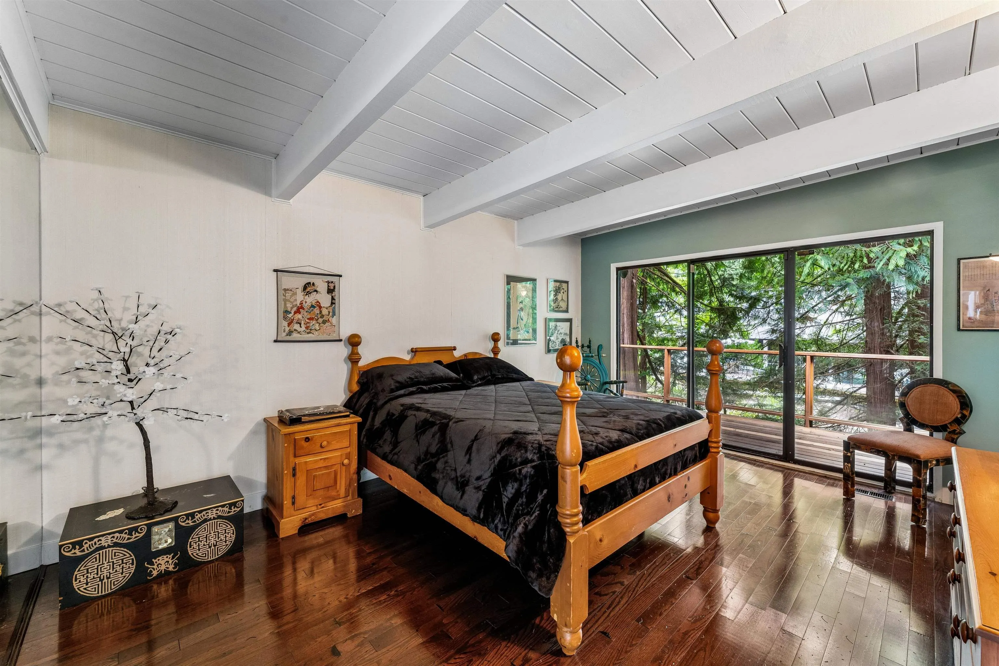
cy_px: 333
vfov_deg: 81.2
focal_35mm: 14
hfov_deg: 104.3
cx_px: 500
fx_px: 388
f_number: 10
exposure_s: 1/1.67
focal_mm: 14
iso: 400
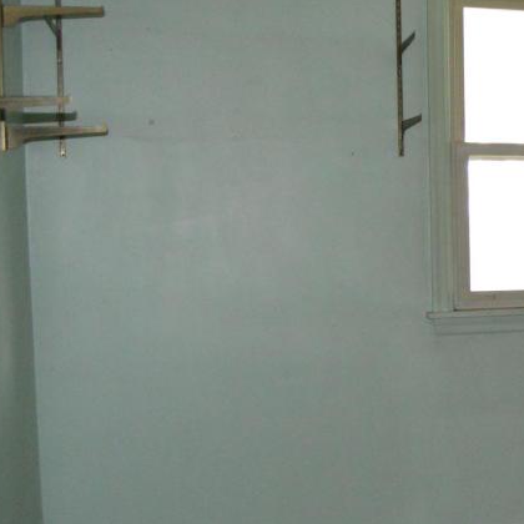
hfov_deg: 25.3
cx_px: 583
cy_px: 297
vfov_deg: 27.3
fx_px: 1079
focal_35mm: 63
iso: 3200
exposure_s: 1/60
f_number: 3.5
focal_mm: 18
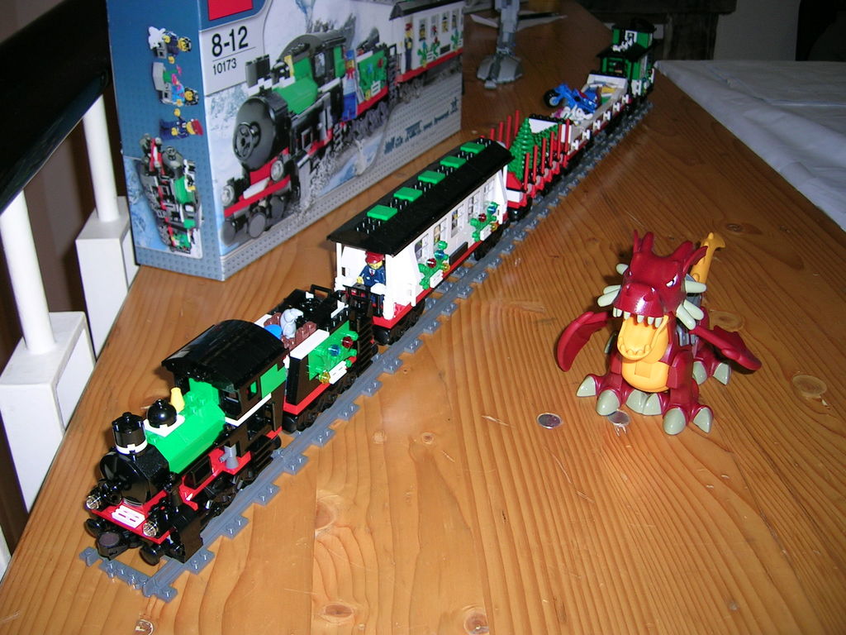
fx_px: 855
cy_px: 318
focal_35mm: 35
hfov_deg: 52.6
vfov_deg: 40.7
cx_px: 423
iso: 50
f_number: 2.8
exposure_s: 1/60.1
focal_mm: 5.4
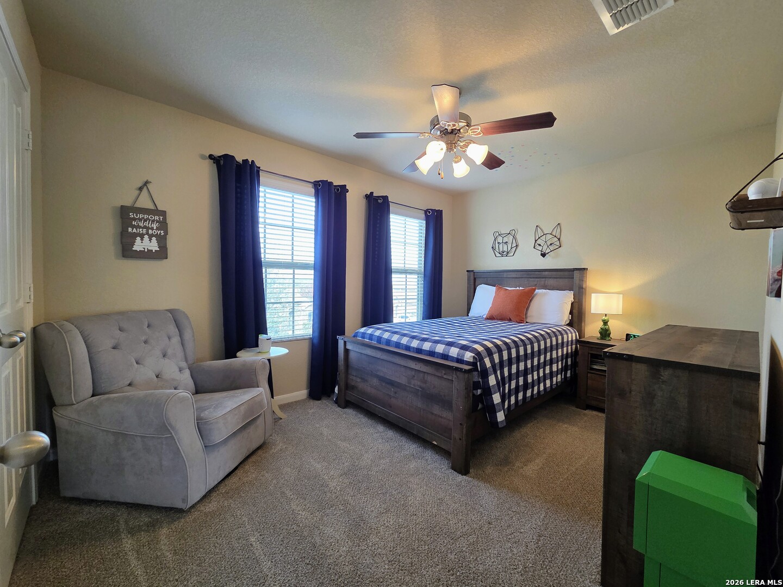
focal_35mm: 13
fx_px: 294
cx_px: 392
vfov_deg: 89.9
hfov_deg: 106.2
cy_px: 294
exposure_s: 1/60
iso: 160
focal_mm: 2.2
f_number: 2.2
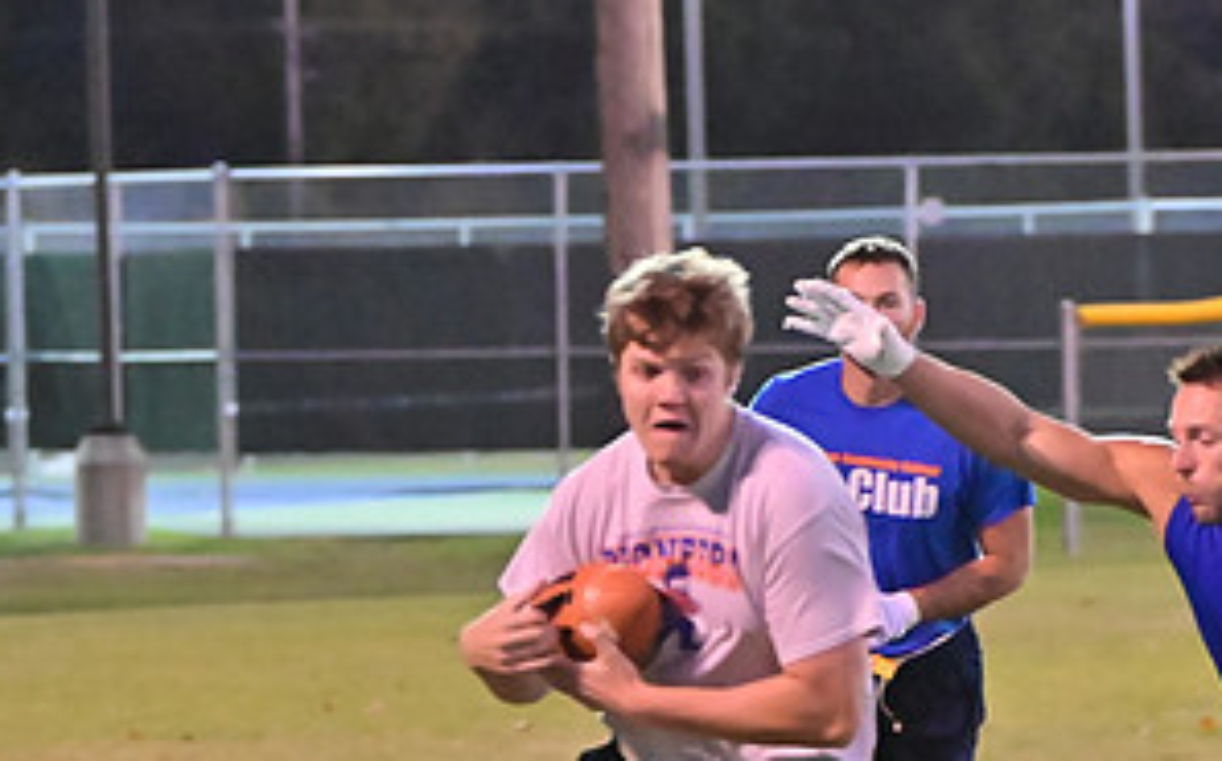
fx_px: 10414
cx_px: 1169
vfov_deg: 4.2
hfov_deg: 6.7
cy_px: 582
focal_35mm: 313
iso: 6400
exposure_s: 1/400
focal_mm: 105
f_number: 4
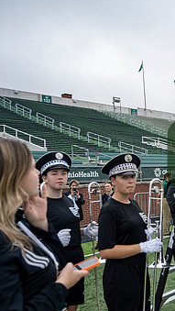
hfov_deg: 23.9
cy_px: 164
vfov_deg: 47.3
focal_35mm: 43
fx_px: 354
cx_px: 236
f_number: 4
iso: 80
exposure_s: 1/200
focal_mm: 24
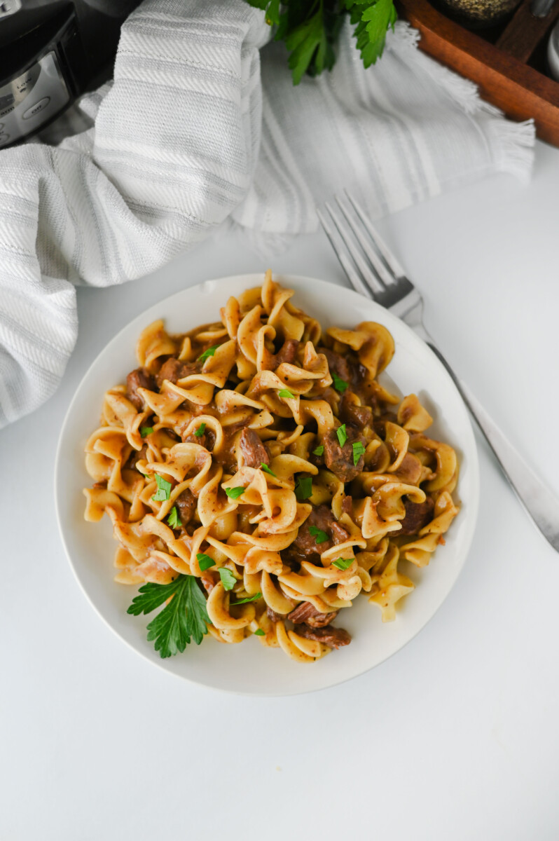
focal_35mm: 50
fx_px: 1167
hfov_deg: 26.9
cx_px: 280
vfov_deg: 39.6
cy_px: 420
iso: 250
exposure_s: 1/250
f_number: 3.2
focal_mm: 50
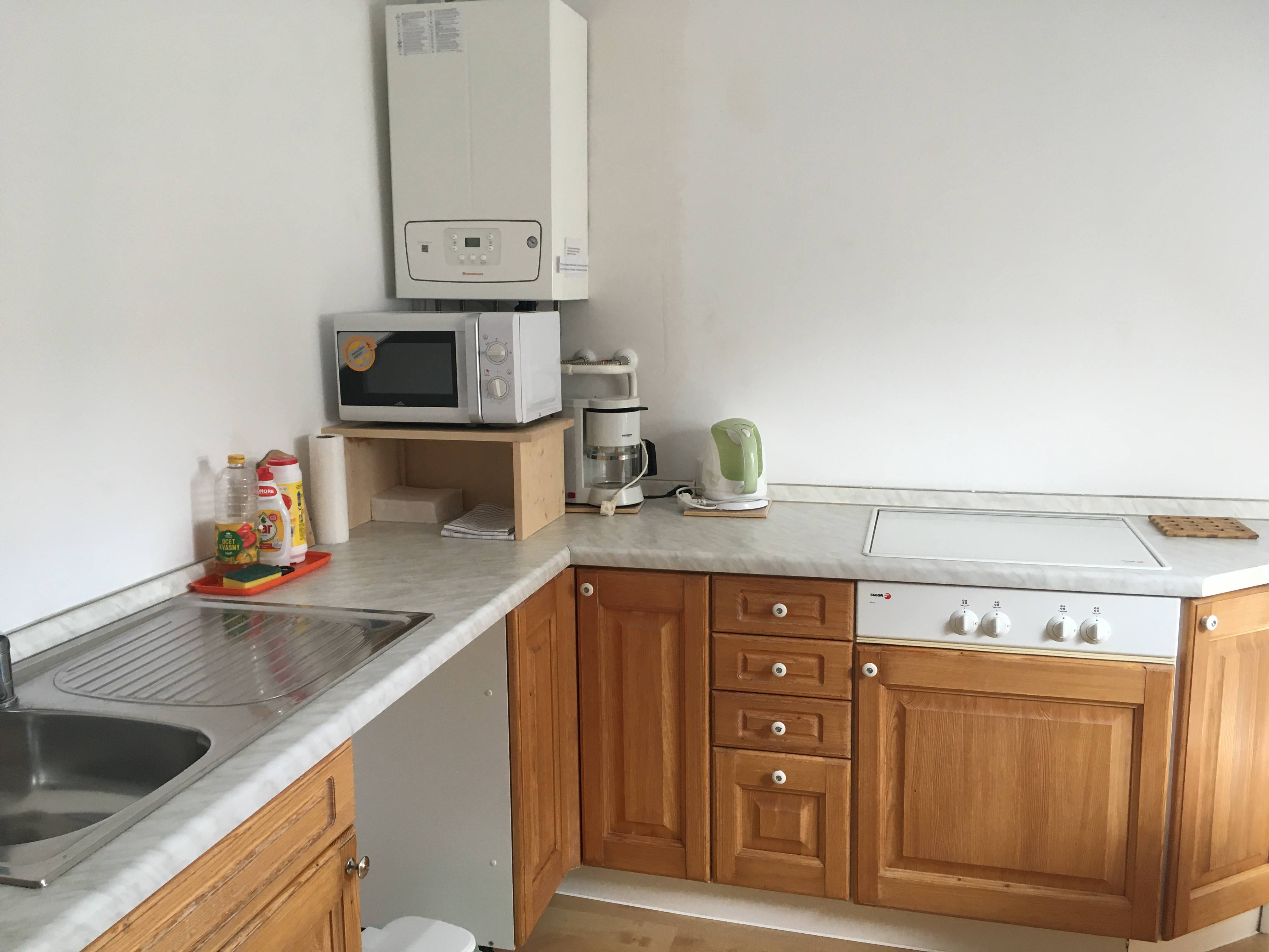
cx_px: 634
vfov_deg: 48.2
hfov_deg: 61.7
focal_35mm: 29
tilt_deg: -10.2
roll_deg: +1.9
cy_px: 476
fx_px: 1063
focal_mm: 4.15
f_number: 2.2
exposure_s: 1/33
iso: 50
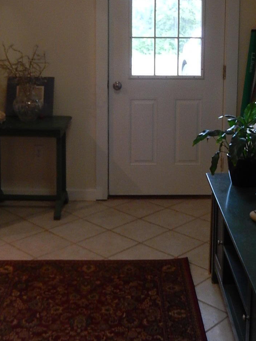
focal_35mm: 54
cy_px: 87
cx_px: 143
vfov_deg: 34.8
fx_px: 532
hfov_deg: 27.0
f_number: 3.8
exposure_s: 1/30
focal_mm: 5.7
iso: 400
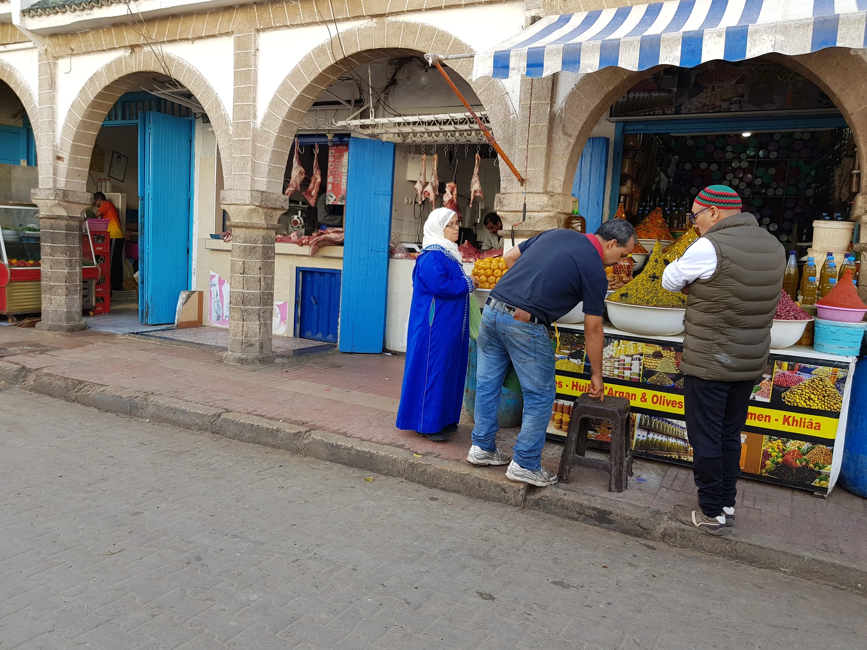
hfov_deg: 67.3
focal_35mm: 26
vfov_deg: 53.1
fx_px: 651
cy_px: 325
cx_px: 434
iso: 40
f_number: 1.7
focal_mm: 4.2
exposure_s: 1/303
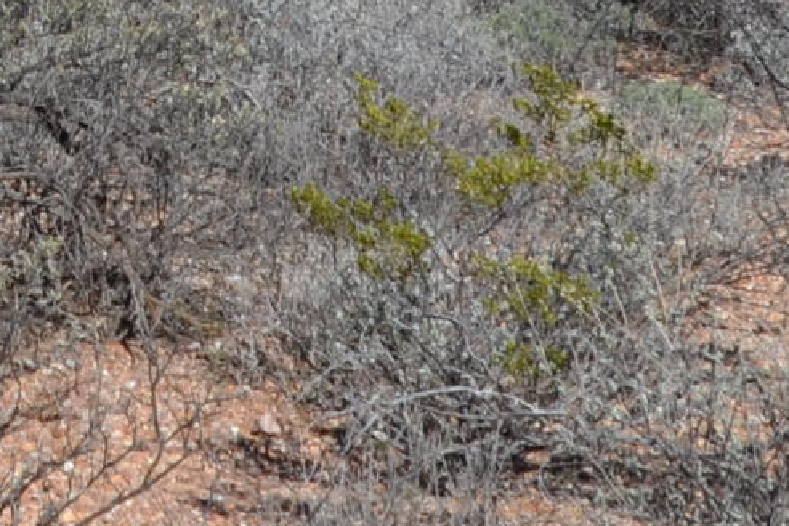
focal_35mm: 192
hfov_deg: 10.4
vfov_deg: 6.9
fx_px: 4209
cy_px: -592
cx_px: -382
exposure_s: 1/250
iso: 100
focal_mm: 21
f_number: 8
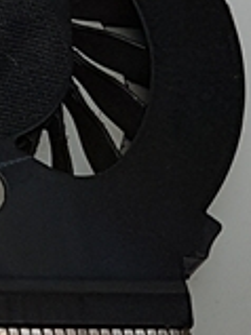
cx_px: -380
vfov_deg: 11.8
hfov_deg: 8.2
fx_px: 1597
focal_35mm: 165
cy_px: -27
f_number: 1.7
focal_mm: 4.2
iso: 50
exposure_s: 1/100
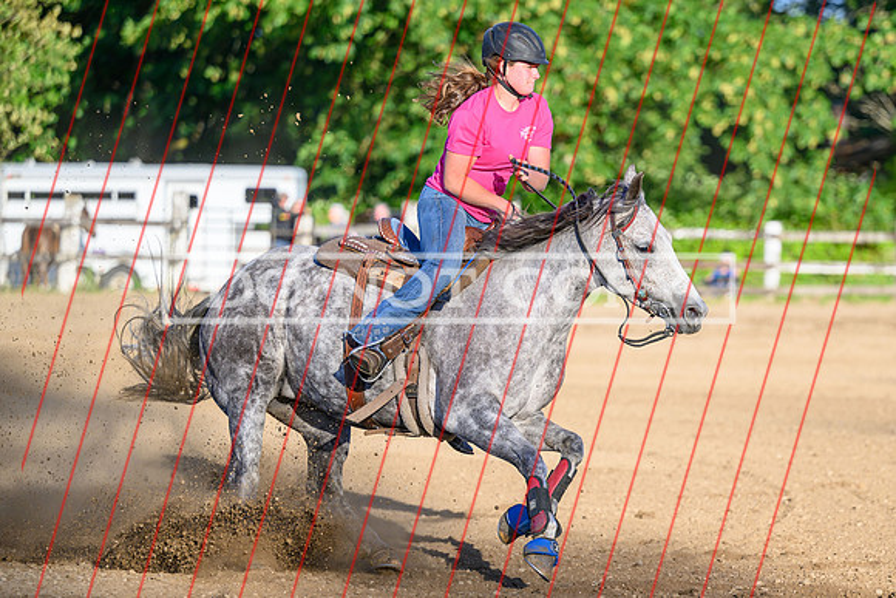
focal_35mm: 161
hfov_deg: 12.8
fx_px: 4003
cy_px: 324
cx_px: 538
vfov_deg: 8.5
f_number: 2.8
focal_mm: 120
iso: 220
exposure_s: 1/2500
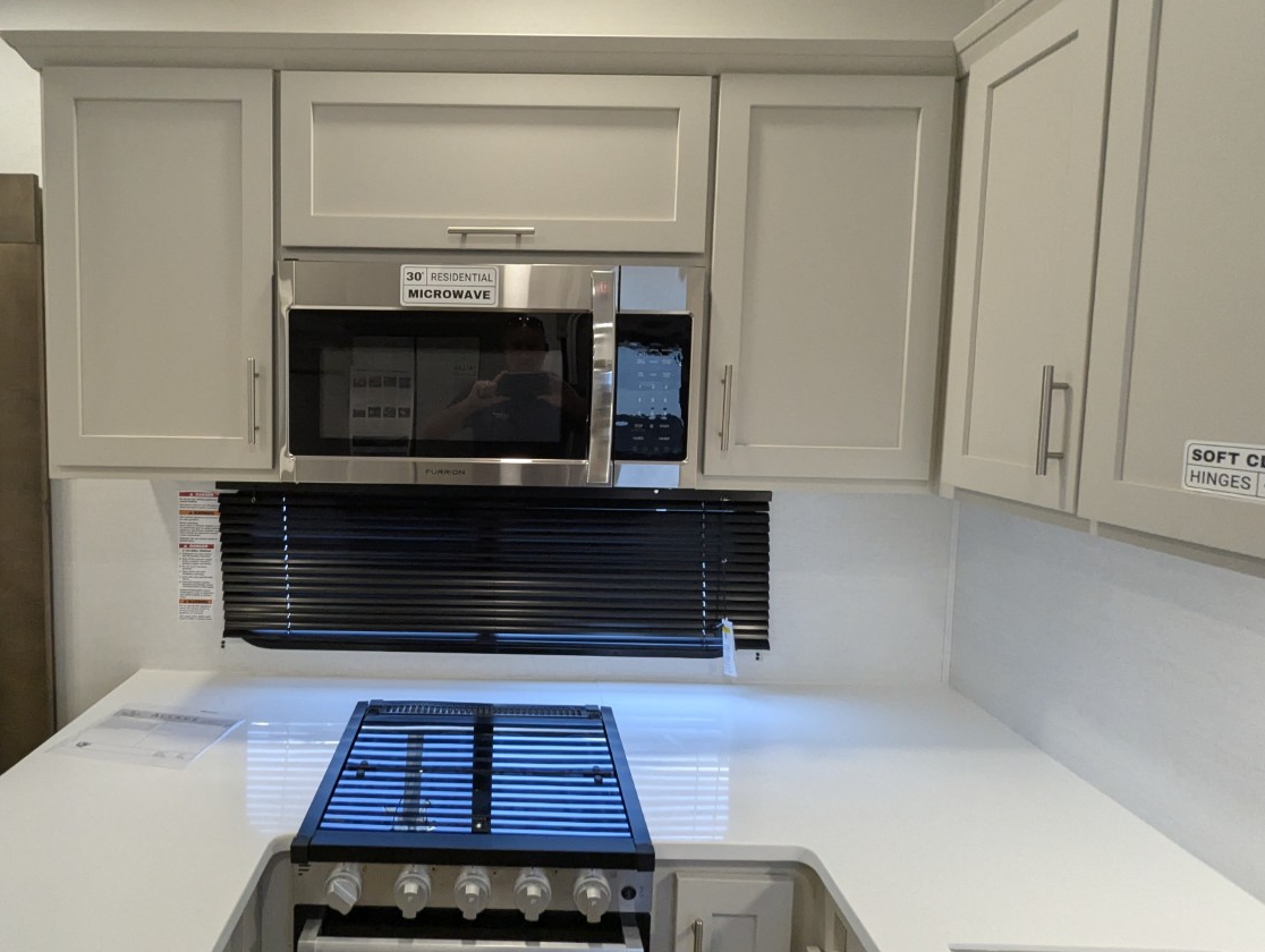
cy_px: 441
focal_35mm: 20
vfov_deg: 66.0
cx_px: 505
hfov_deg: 80.7
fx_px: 732
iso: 428
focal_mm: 2.35
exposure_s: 1/187
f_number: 2.2
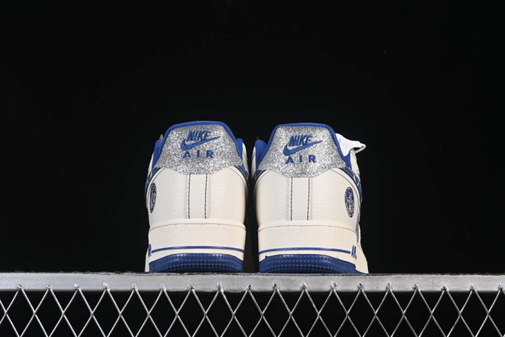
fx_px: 1052
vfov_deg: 18.2
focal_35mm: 75
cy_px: 168
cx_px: 252
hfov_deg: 27.0
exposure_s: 1/80
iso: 160
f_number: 8
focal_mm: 50
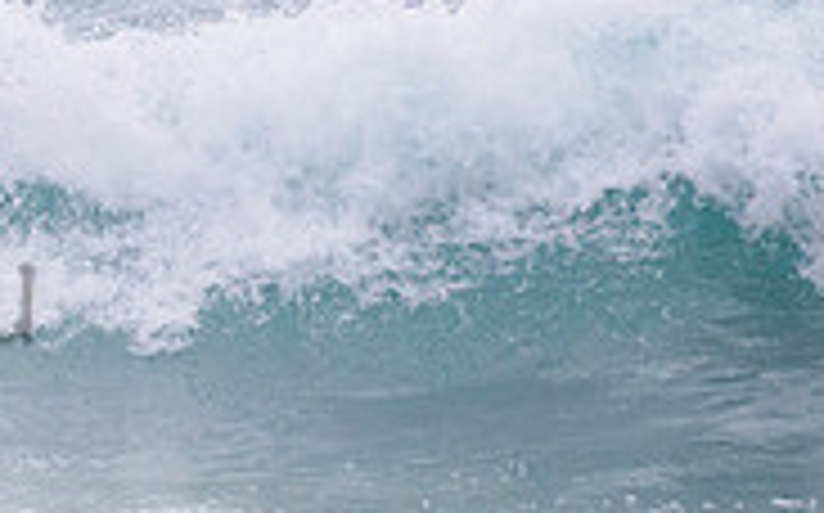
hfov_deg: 1.1
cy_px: 141
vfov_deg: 0.7
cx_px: -424
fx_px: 44513
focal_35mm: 1984
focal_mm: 500
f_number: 5.6
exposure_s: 1/2000
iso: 1100
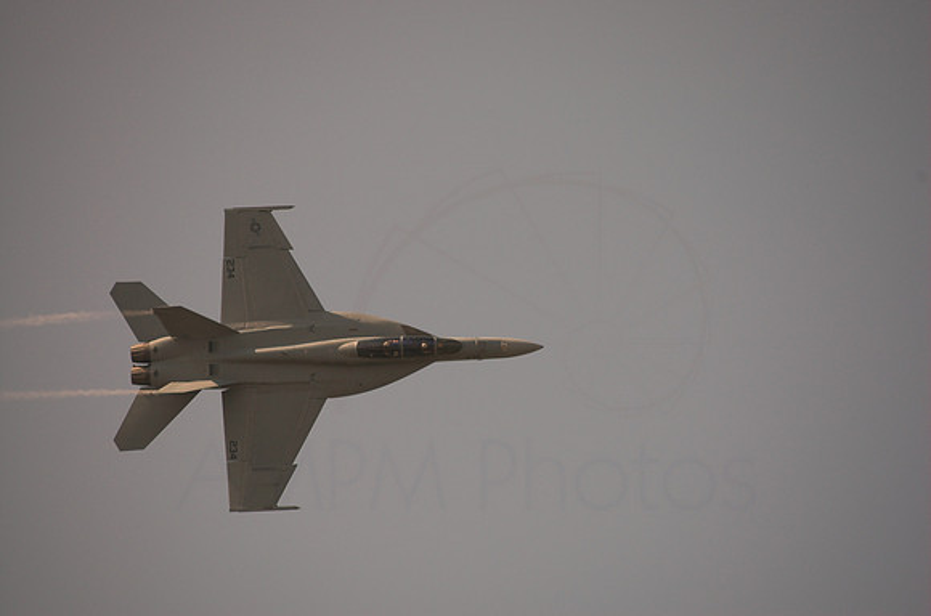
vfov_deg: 2.5
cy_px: 308
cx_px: 466
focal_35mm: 555
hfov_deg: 3.7
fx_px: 14321
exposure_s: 1/1000
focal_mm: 370
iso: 220
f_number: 6.3
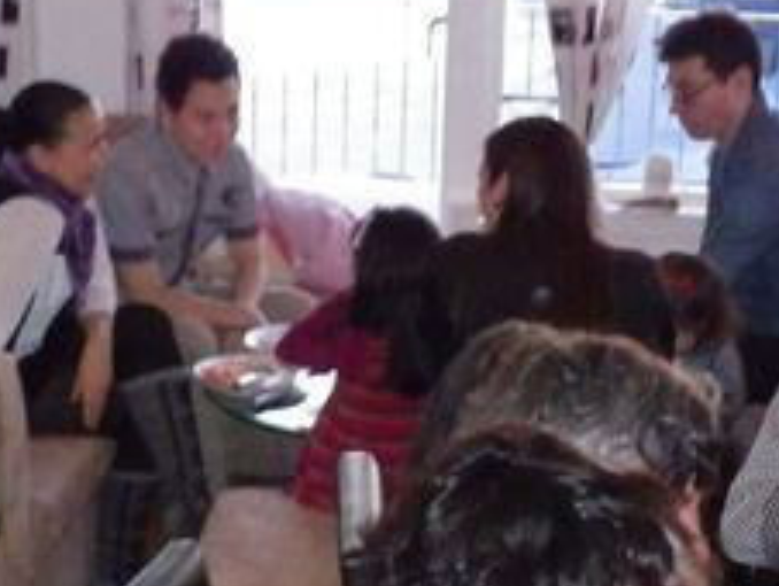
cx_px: 365
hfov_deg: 19.8
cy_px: 600
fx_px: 2230
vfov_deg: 14.7
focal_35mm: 99
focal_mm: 5
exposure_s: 1/45
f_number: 3.5
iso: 1600
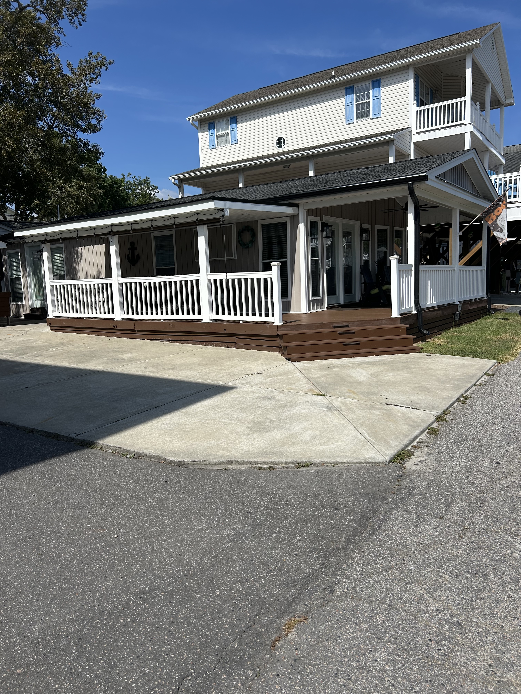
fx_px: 522
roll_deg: +1.8
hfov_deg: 53.1
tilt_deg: -6.2
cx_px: 260
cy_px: 347
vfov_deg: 67.3
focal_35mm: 26
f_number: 1.5
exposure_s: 1/6993
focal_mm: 5.7
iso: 50
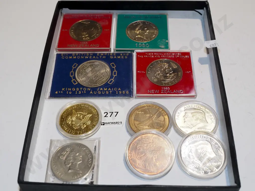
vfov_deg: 30.3
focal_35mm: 48
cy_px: 96
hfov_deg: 39.7
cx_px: 128
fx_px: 354
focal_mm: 24
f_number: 5.6
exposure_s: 1/160
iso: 640
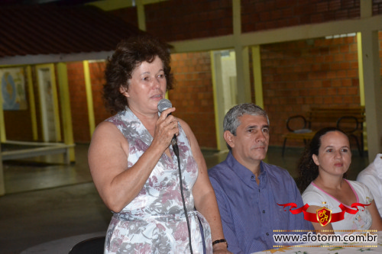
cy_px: 127
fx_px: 1050
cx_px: 191
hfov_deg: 20.6
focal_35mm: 99
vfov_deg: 13.8
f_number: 5.3
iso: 3200
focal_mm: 66
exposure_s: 1/60
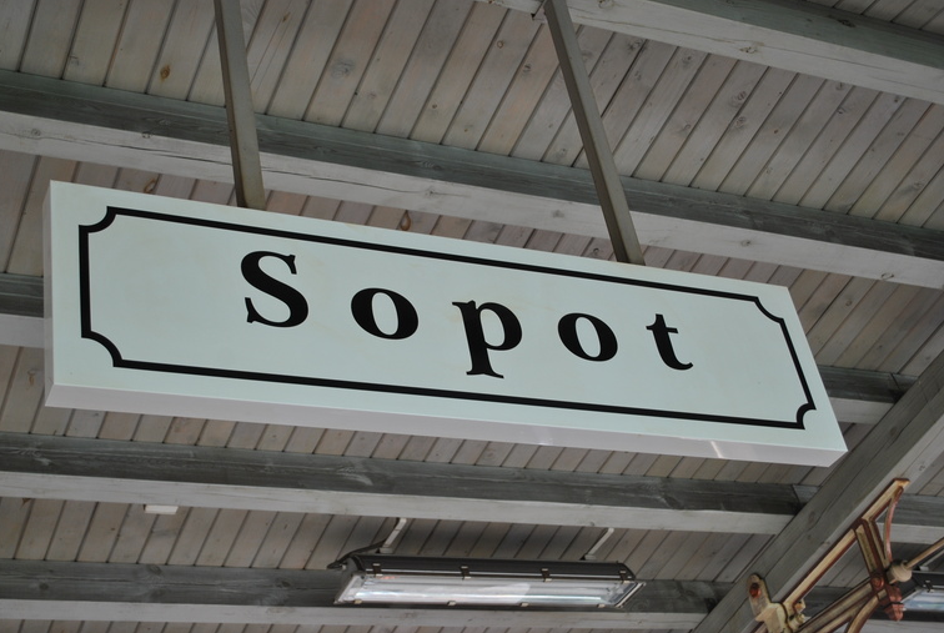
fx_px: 1459
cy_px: 323
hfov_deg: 35.9
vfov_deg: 24.5
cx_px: 465
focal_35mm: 56
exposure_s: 1/100
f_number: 5
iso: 200
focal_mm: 35
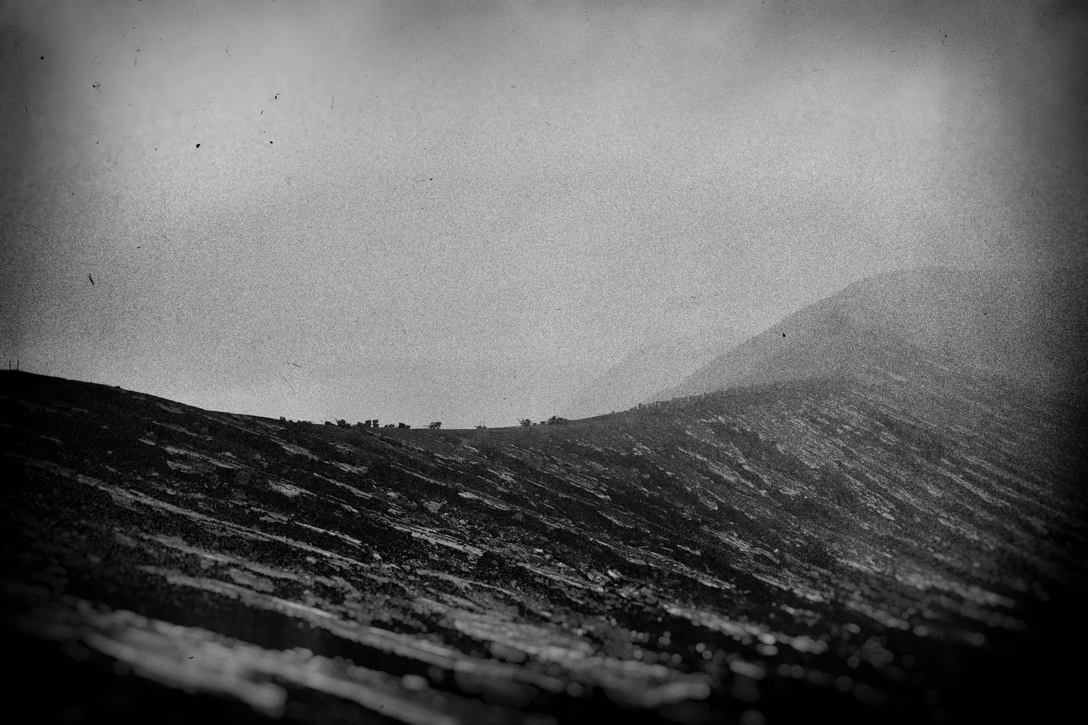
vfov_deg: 37.9
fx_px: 1058
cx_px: 544
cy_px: 362
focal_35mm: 35
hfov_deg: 54.4
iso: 1600
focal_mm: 23
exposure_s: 1/30
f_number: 2
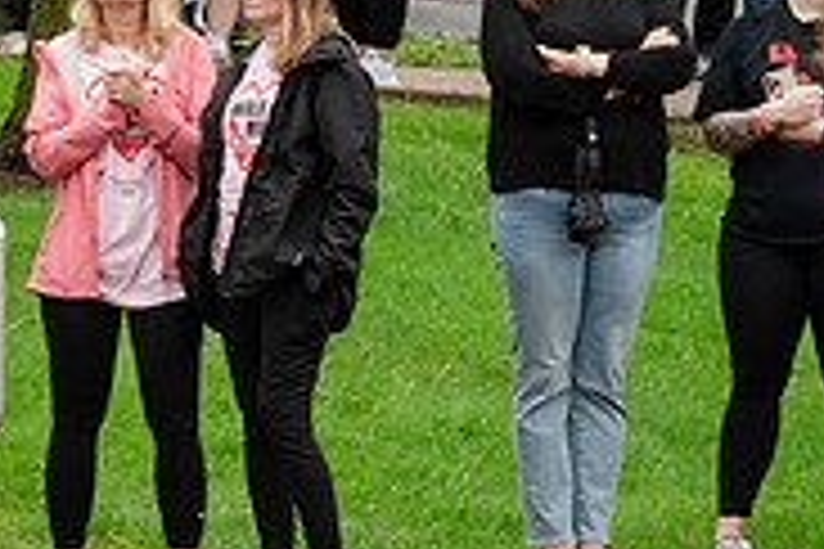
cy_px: 90
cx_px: -257
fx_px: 11787
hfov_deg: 4.0
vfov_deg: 2.7
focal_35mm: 515
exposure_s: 1/250
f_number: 20
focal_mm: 160
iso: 4000
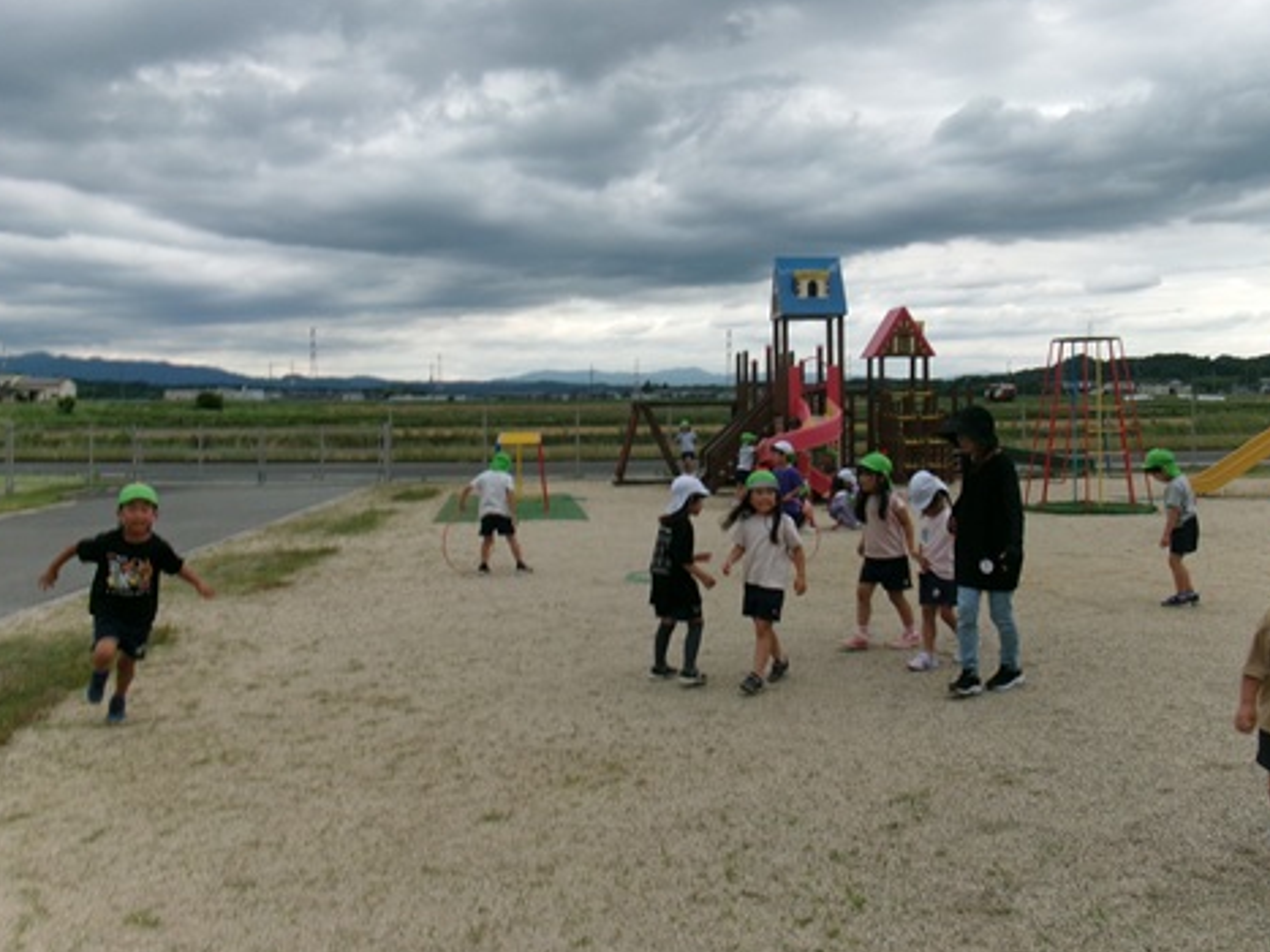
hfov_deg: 55.3
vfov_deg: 42.8
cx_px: 666
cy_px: 411
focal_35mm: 33
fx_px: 1210
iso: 100
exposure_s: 1/80
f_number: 10.8
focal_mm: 5.1
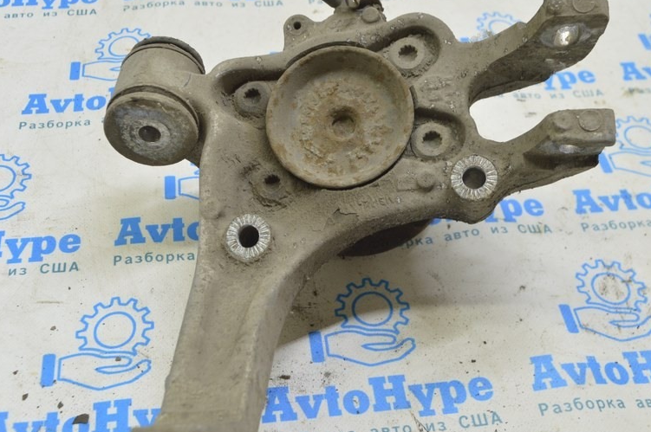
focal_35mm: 45
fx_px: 813
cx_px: 300
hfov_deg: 43.6
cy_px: 213
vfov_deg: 29.8
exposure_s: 1/20
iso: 400
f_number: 5.6
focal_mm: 22
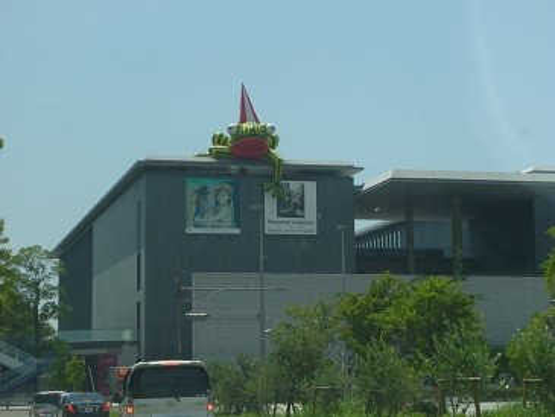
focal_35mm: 83
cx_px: 278
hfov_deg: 23.6
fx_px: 1331
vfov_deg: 17.8
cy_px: 208
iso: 100
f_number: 5.1
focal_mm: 14.8
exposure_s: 1/400
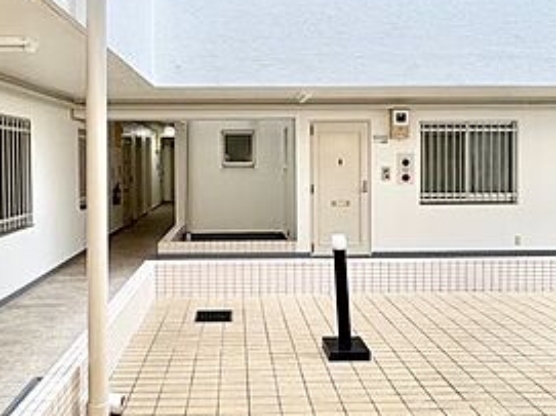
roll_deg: +1.9
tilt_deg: -0.6
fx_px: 498
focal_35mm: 31
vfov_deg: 45.2
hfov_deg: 58.2
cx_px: 244
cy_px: 170
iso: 80
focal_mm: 2.22
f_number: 2.2
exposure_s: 1/99
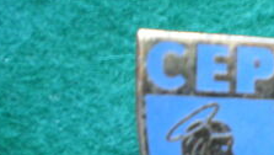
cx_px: 276
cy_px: 187
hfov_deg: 22.9
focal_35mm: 89
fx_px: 647
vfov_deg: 13.3
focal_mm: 6.3
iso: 400
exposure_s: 1/5
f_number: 3.1
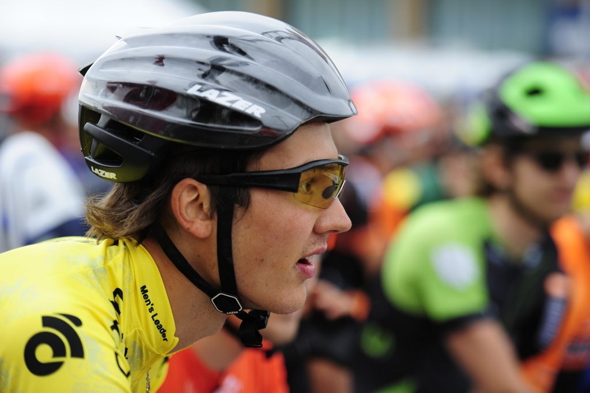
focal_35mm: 120
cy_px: 196
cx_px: 295
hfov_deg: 17.1
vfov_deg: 11.4
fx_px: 1966
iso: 200
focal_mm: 120
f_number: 2.8
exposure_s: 1/320
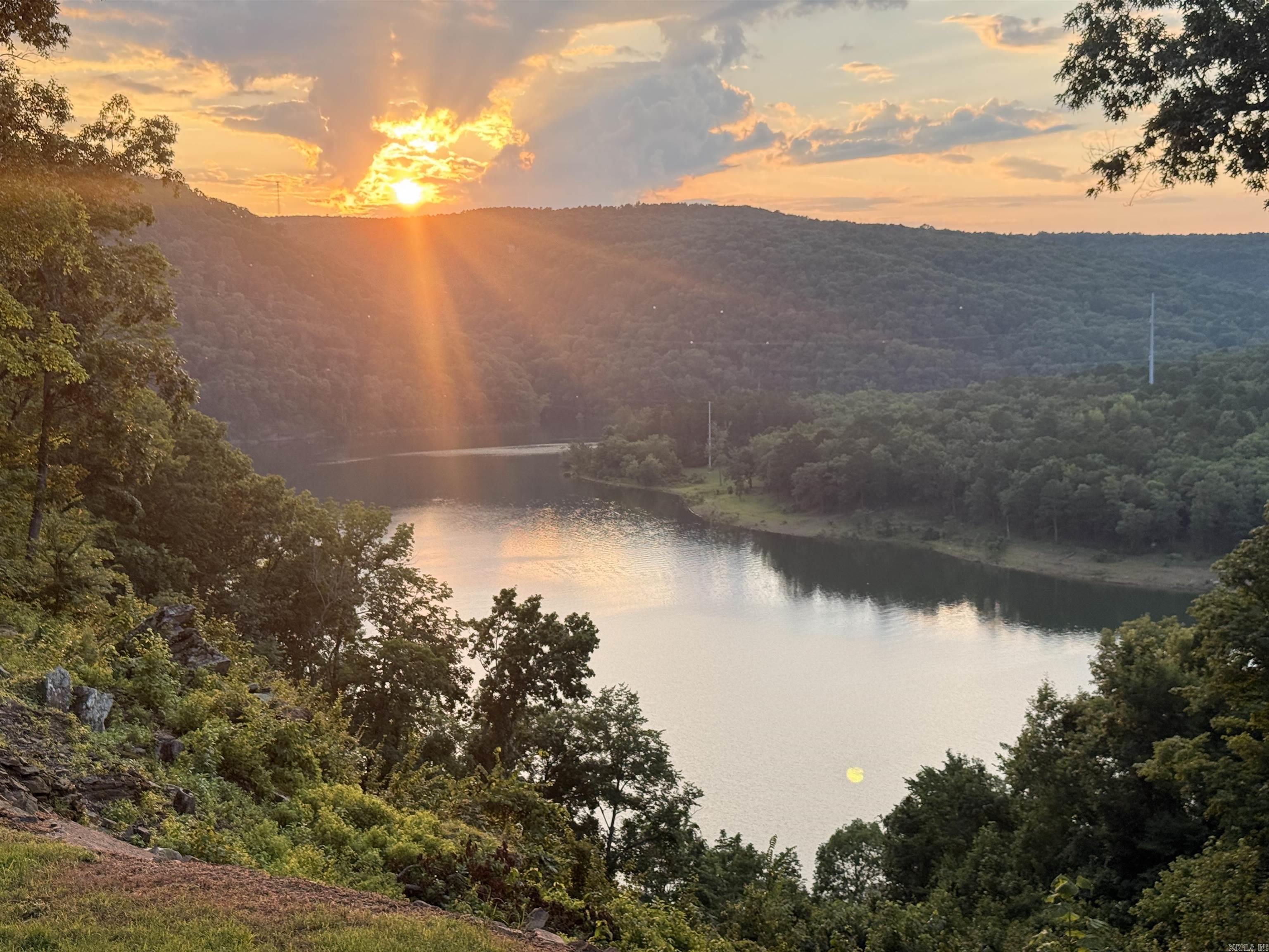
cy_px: 476
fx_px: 1760
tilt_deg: -5.5
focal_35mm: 48
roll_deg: +1.2
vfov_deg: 30.3
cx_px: 634
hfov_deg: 39.7
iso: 64
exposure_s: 1/592
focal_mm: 6.76
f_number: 1.78
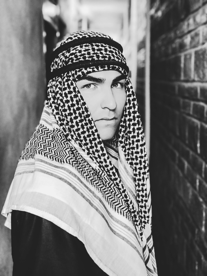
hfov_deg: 25.7
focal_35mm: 57
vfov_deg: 33.8
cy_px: 138
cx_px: 104
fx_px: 454
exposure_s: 1/60
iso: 640
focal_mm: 6.6
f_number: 2.8
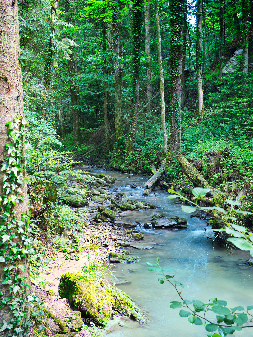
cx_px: 126
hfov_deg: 31.5
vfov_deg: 41.3
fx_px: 449
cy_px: 168
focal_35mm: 46
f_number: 7.1
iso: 400
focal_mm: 23
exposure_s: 1/3.33
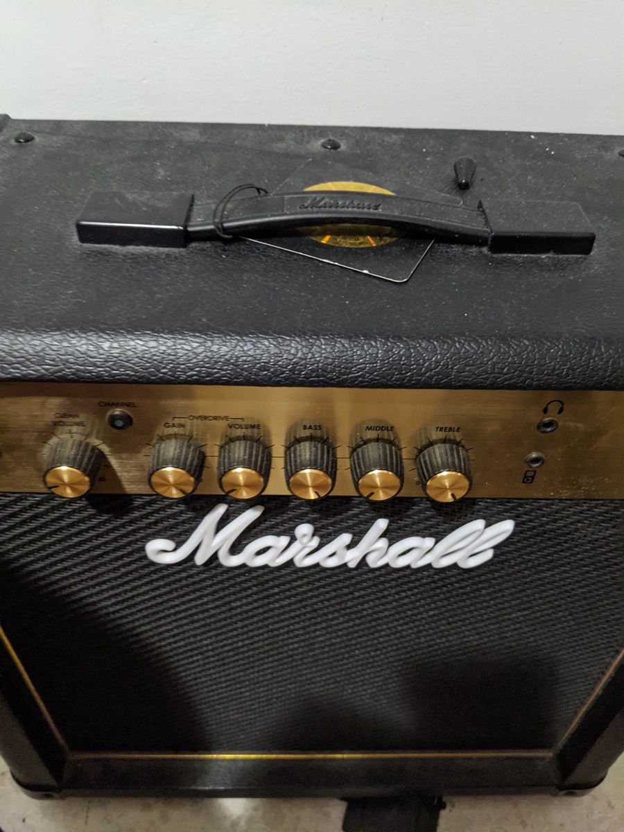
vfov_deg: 65.3
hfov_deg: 51.4
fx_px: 649
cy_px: 416
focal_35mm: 27
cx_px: 312
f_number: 1.8
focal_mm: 4.44
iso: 1069
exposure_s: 1/16.7
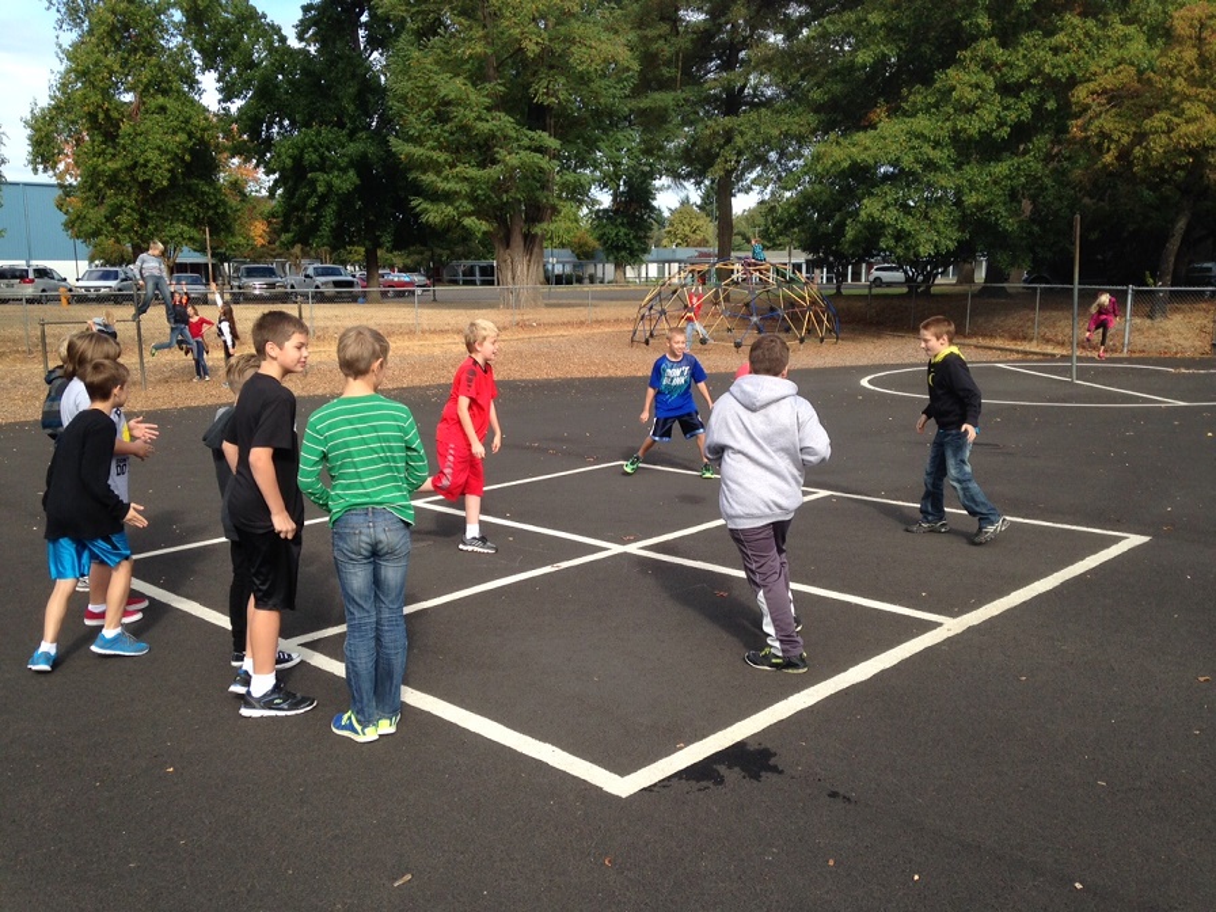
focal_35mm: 33
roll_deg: -0.9
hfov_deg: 55.4
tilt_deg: -9.8
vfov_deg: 42.9
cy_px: 456
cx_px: 608
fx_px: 1159
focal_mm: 4.12
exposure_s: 1/723
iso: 50
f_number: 2.4
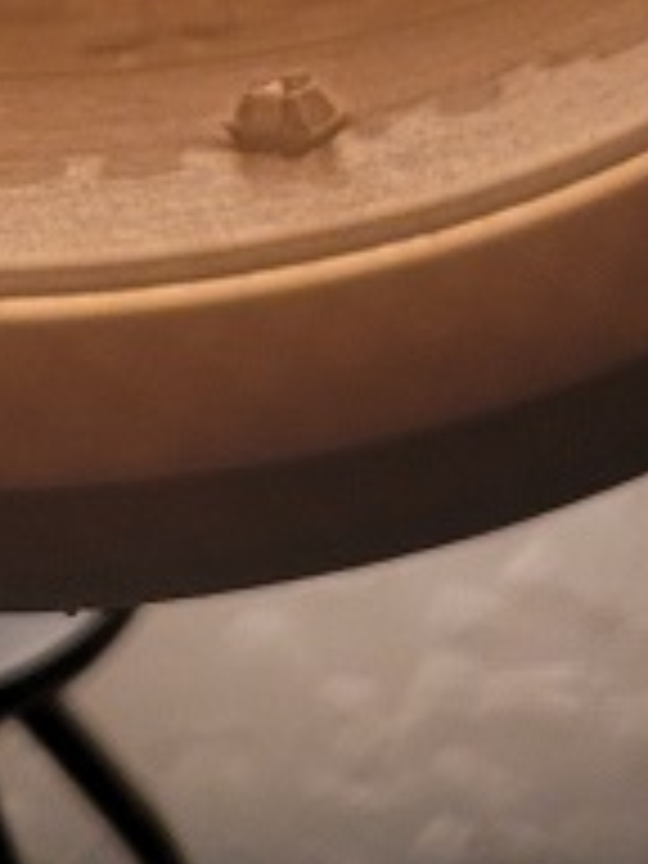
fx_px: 3320
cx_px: -22
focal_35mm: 133
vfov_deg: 12.3
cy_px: -1080
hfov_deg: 11.0
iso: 250
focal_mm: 7
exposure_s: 1/120
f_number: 1.8
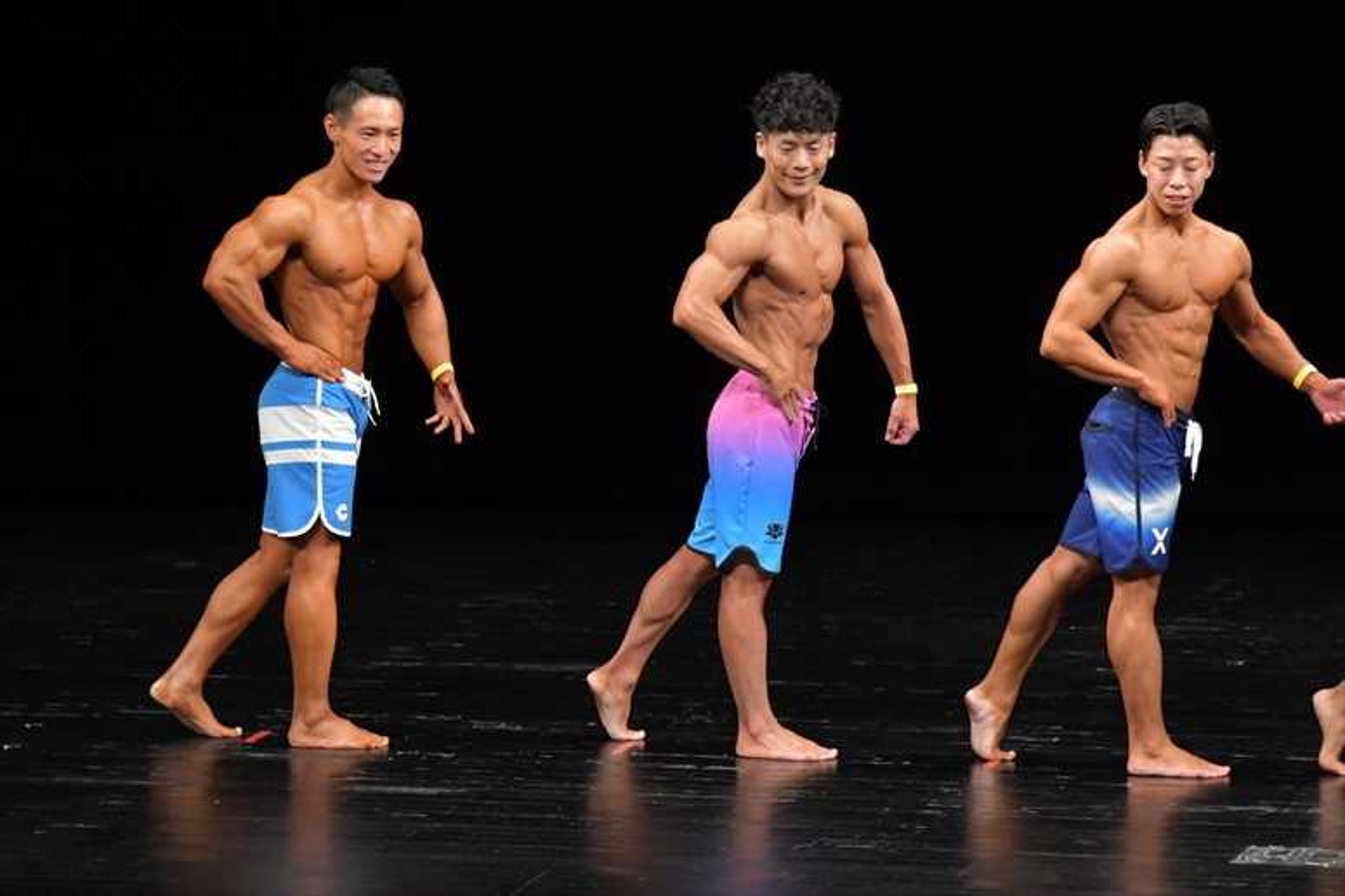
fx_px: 10083
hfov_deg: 7.6
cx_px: 672
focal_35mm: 270
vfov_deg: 5.1
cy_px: 448
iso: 3200
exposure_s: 1/400
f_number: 5.6
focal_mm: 180
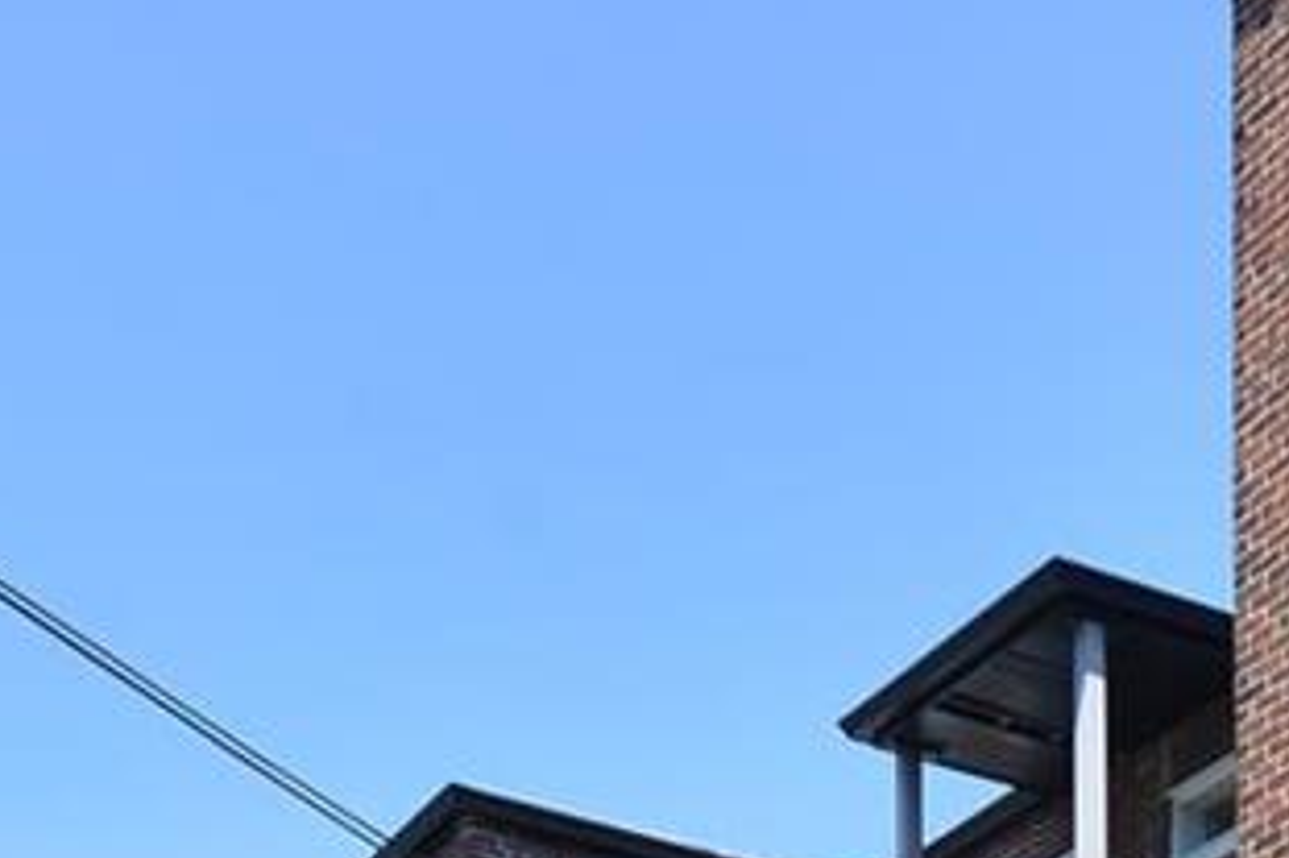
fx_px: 2577
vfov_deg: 14.5
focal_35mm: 72
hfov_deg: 25.5
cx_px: 1505
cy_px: 1867
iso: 320
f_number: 9
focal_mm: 14
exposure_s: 1/500
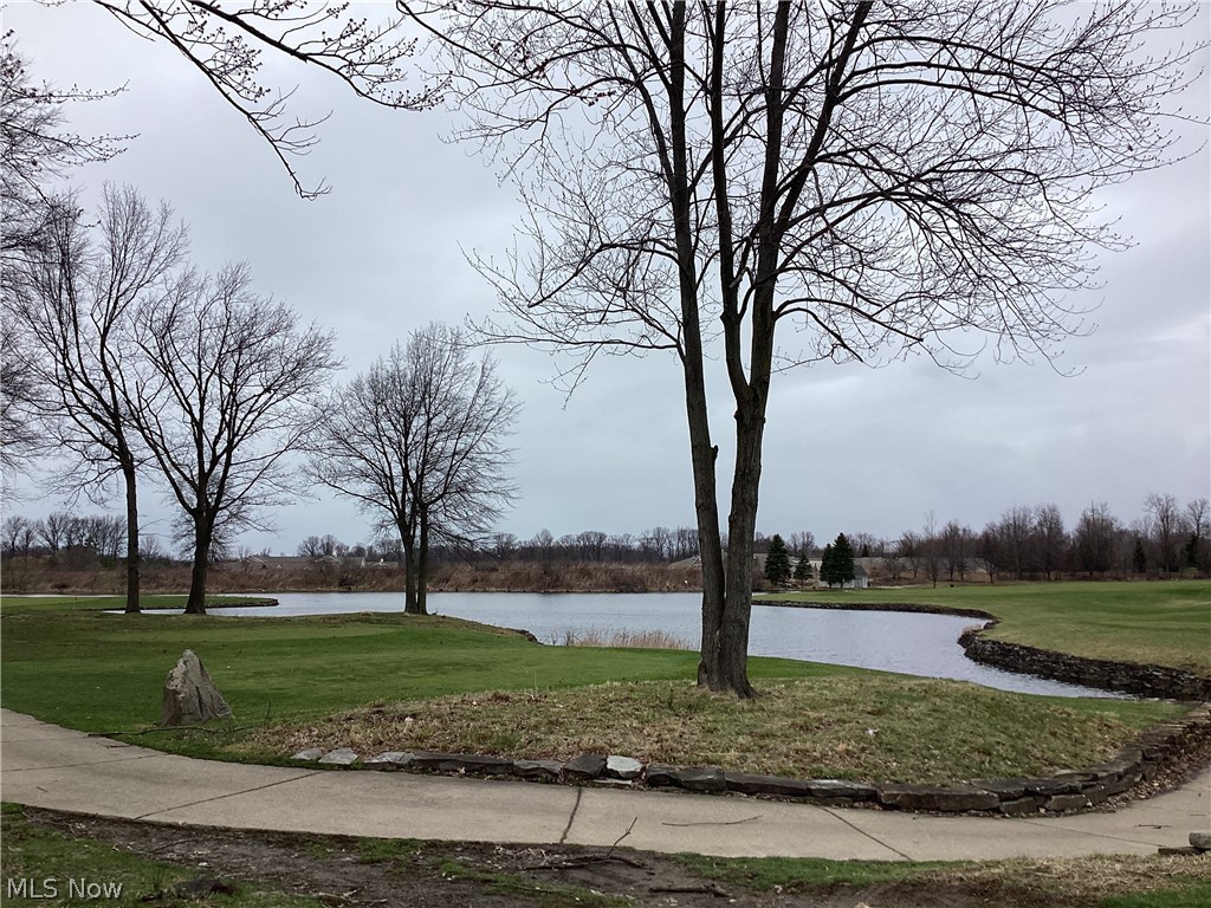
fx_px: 1084
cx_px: 606
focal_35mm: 31
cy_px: 454
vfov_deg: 45.4
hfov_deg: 58.4
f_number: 2.4
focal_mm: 3.3
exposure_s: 1/1101
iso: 25
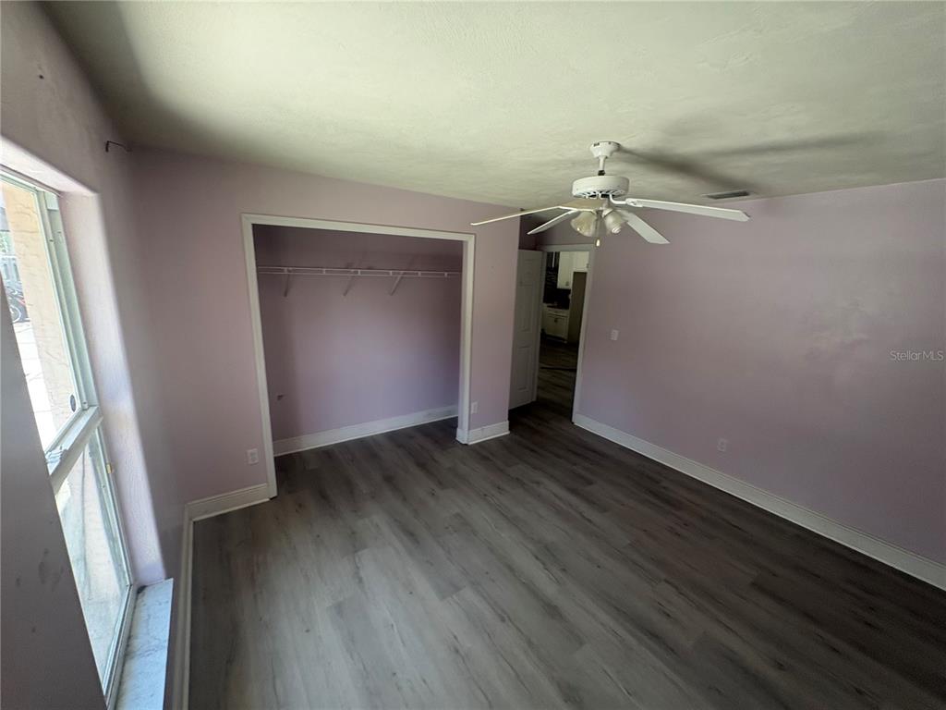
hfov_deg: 102.1
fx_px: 383
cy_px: 355
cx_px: 473
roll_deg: -2.0
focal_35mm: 14
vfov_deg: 85.7
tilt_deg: -10.0
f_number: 2.2
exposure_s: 1/60
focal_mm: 2.22
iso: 250
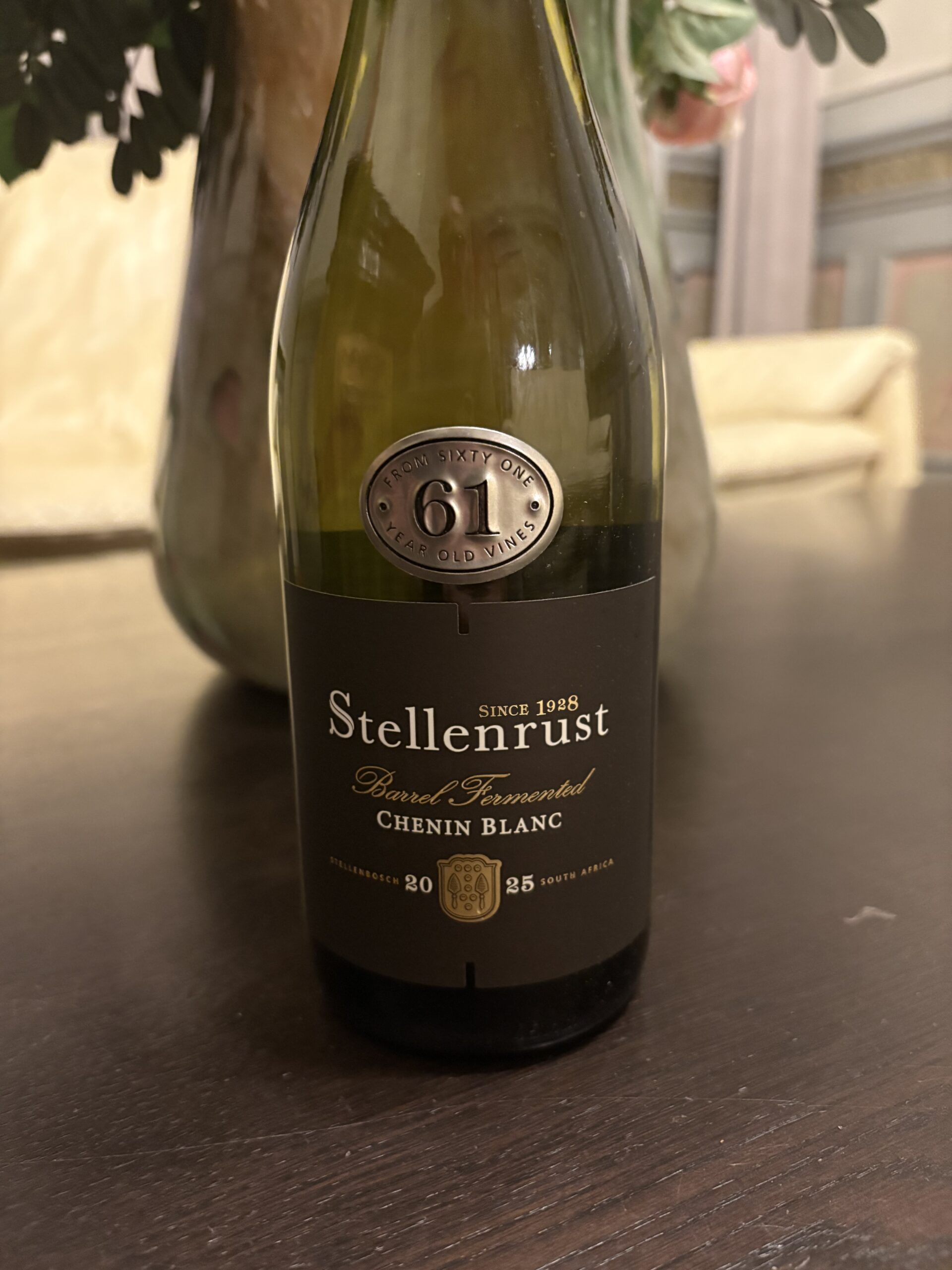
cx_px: 476
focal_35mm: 26
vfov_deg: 67.3
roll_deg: +0.8
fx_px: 953
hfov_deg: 53.1
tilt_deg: -14.6
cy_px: 635
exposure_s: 1/25
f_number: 1.6
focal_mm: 5.96
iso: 640
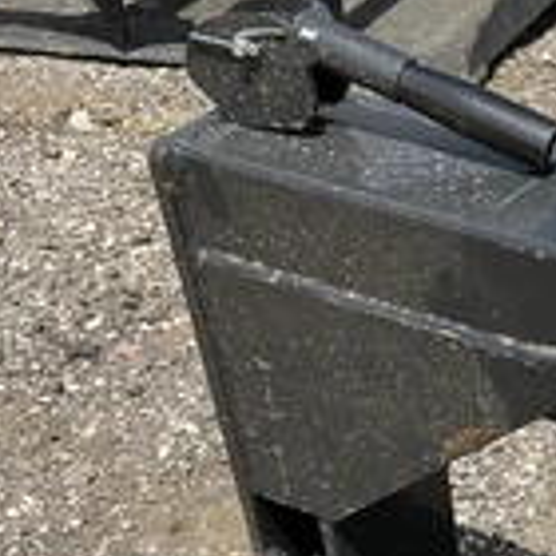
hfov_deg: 22.3
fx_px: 1327
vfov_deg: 23.2
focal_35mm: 73
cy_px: 481
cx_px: 620
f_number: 1.8
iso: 25
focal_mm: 3
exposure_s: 1/2427
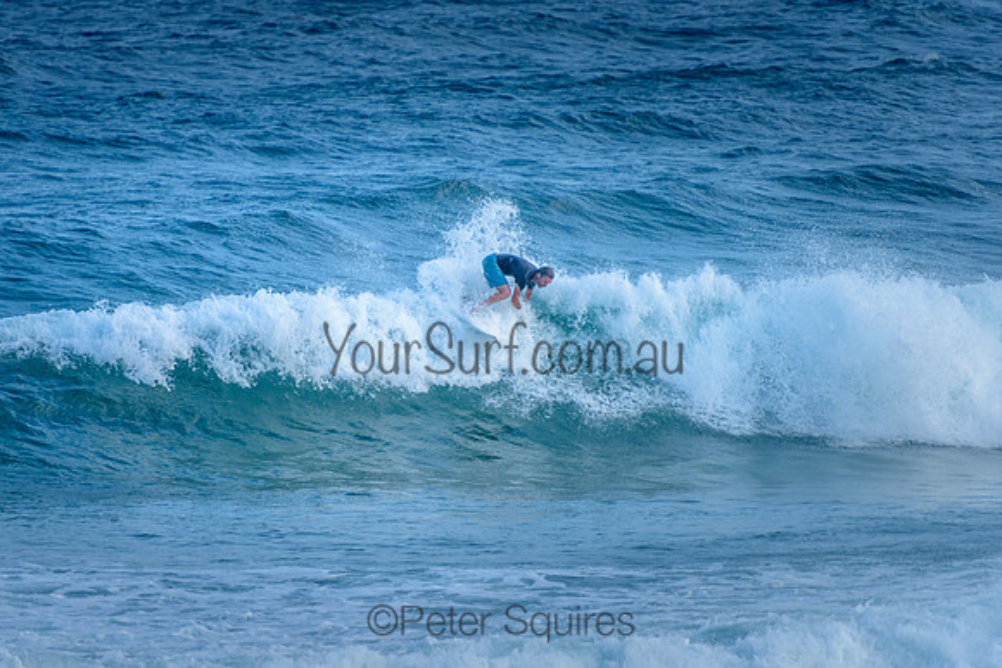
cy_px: 258
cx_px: 387
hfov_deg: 4.2
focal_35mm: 491
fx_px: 13658
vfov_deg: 2.8
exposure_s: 1/1250
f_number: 5.6
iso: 450
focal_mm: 400
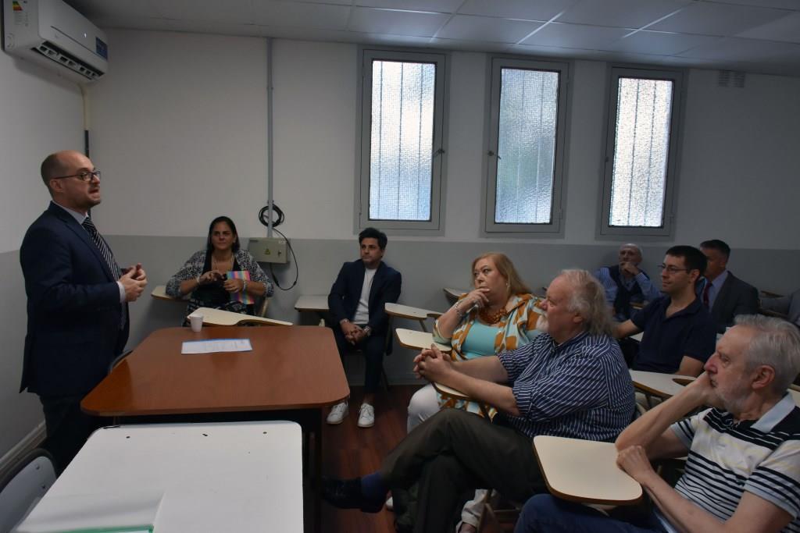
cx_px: 400
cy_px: 266
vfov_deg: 47.9
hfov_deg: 67.4
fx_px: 600
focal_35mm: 27
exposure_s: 1/160
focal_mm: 18
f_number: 6.3
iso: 1250
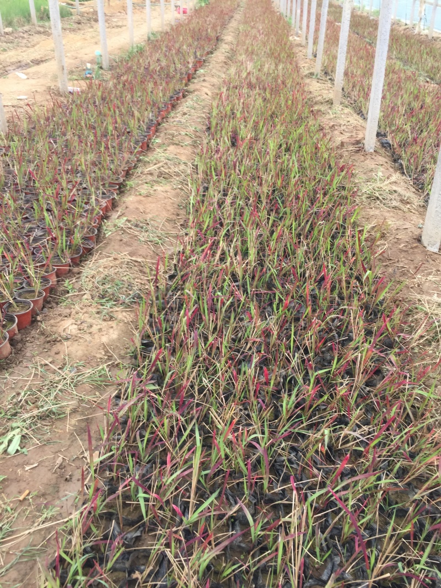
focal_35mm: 29
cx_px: 220
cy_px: 294
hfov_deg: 48.2
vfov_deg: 61.7
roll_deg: +1.7
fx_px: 493
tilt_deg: -33.5
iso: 32
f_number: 2.2
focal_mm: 4.15
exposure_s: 1/199
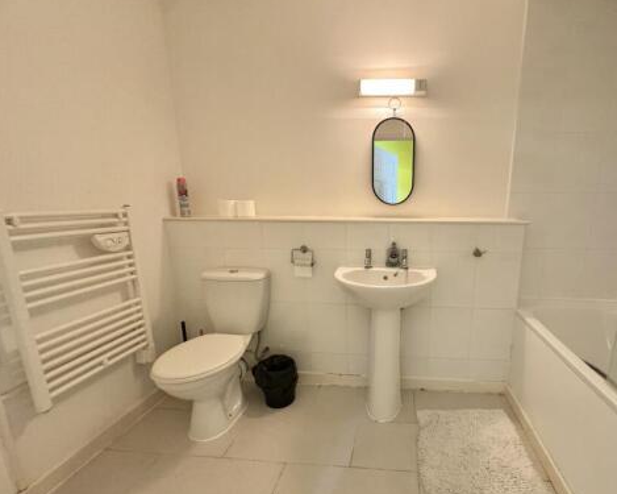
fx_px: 310
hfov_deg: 88.1
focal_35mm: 17
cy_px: 271
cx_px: 380
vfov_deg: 76.8
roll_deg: -0.4
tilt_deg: -12.8
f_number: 2.2
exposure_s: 1/50
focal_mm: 2.22
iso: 640
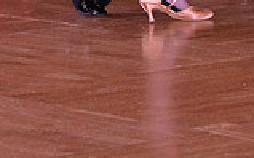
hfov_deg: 4.0
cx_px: 116
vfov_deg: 2.5
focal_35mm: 520
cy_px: -180
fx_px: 3596
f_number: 7.1
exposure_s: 1/250
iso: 2000
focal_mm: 140
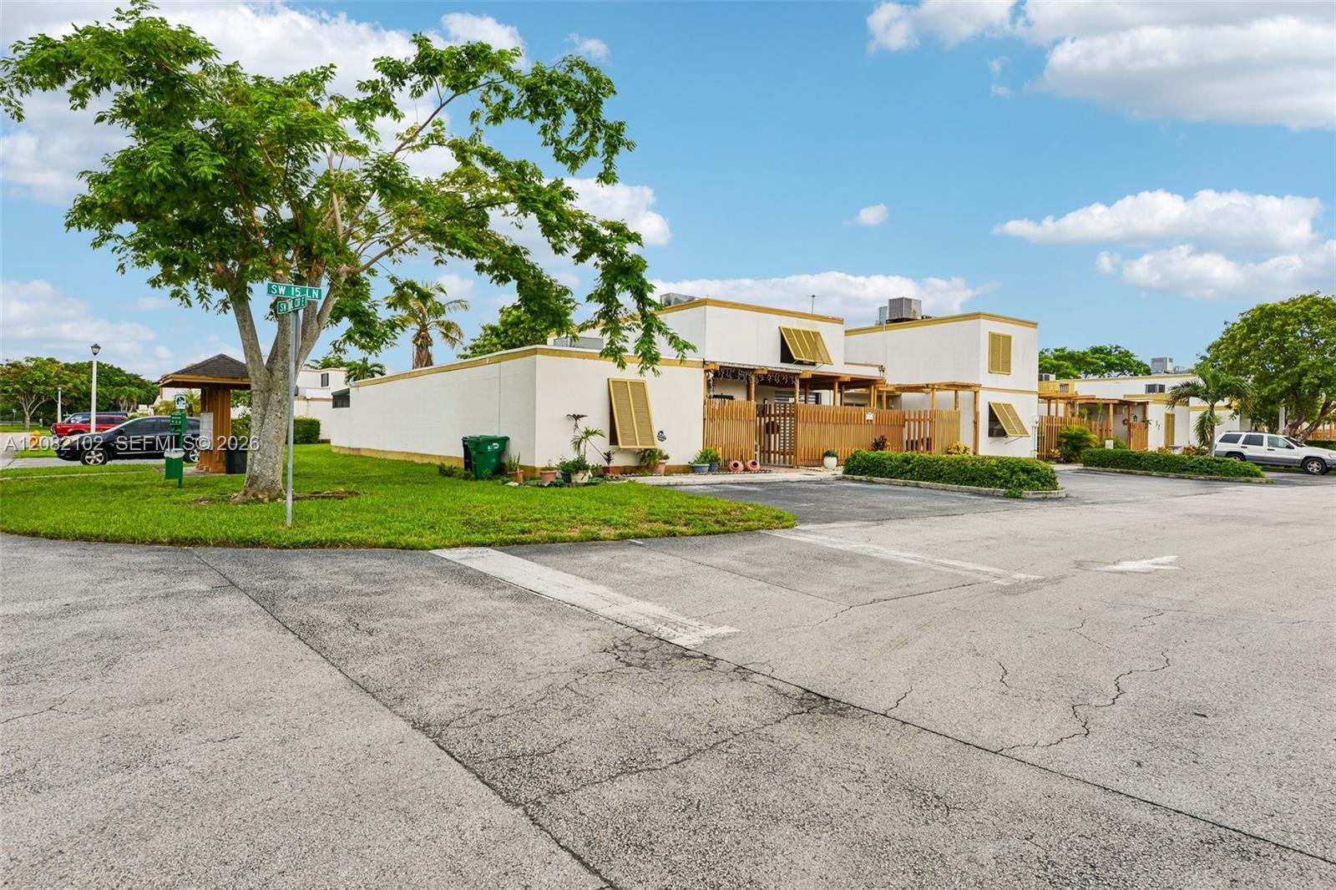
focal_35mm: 20
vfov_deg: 61.9
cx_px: 668
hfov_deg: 84.0
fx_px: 742
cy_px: 445
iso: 200
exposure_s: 1/100
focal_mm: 20
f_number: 9
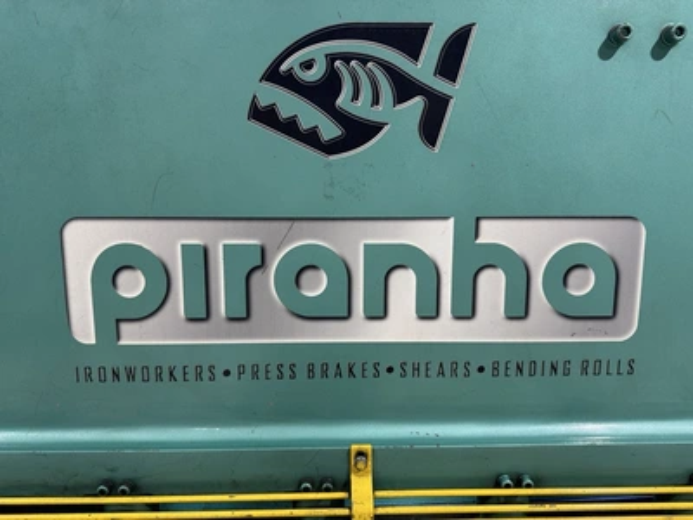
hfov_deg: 71.6
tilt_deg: -8.1
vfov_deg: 56.8
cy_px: 260
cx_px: 346
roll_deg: +0.1
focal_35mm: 24
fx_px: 480
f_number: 1.78
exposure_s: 1/60
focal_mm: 6.76
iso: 160
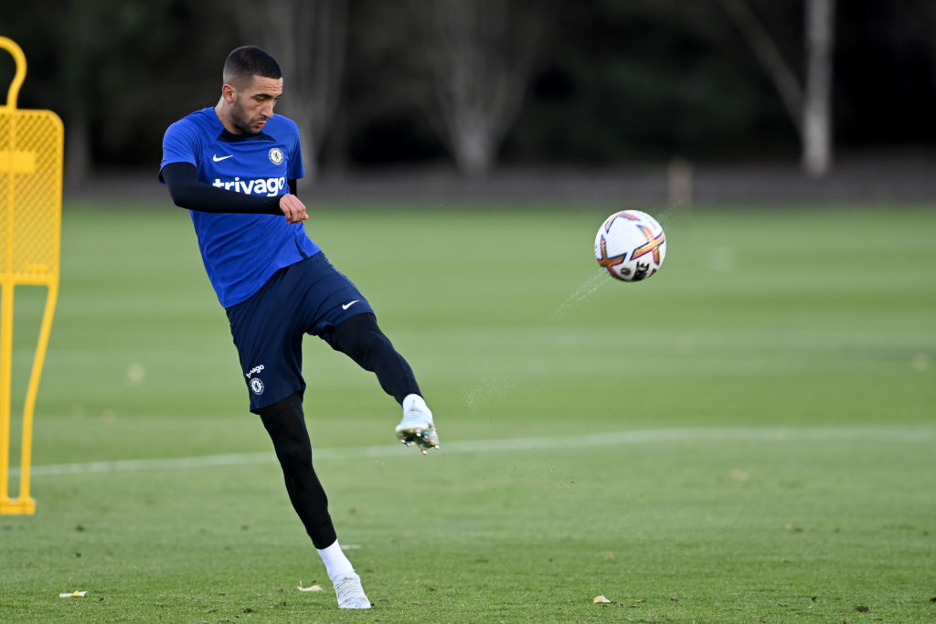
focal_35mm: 400
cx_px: 468
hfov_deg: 5.2
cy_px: 312
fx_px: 10401
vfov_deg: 3.4
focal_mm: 400
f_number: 3.5
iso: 800
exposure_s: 1/2000
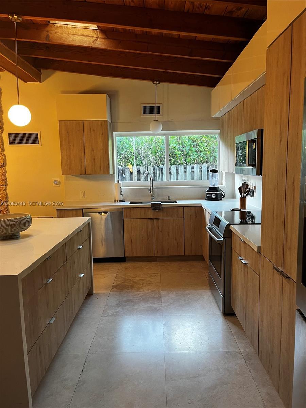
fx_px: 306
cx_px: 153
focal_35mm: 26
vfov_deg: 67.3
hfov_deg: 53.1
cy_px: 204
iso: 160
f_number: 1.6
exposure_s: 1/60
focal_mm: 5.1
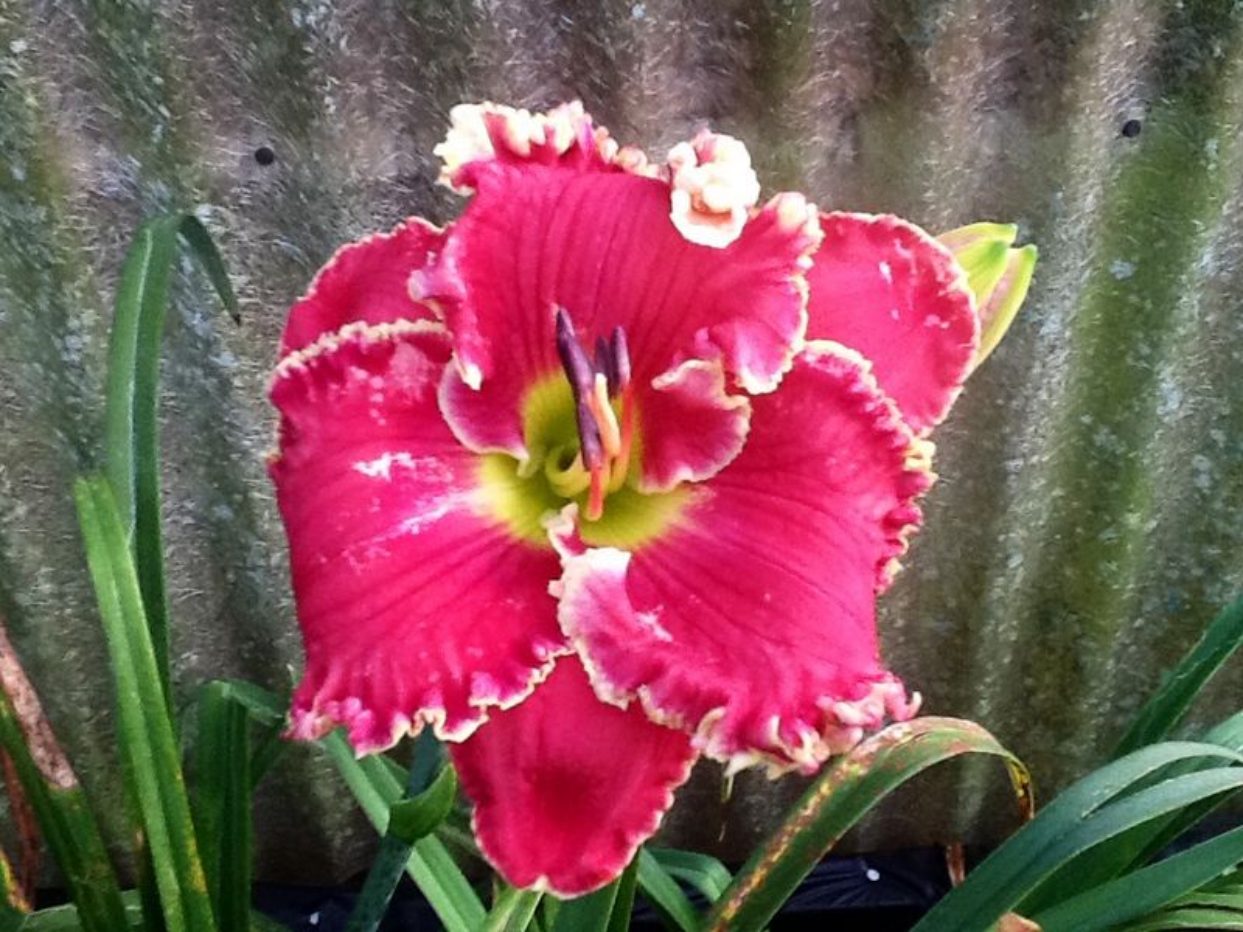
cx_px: 622
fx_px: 1580
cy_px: 466
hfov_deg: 42.9
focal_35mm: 44
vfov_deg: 32.9
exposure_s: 1/30
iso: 125
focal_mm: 2.03
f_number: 2.4
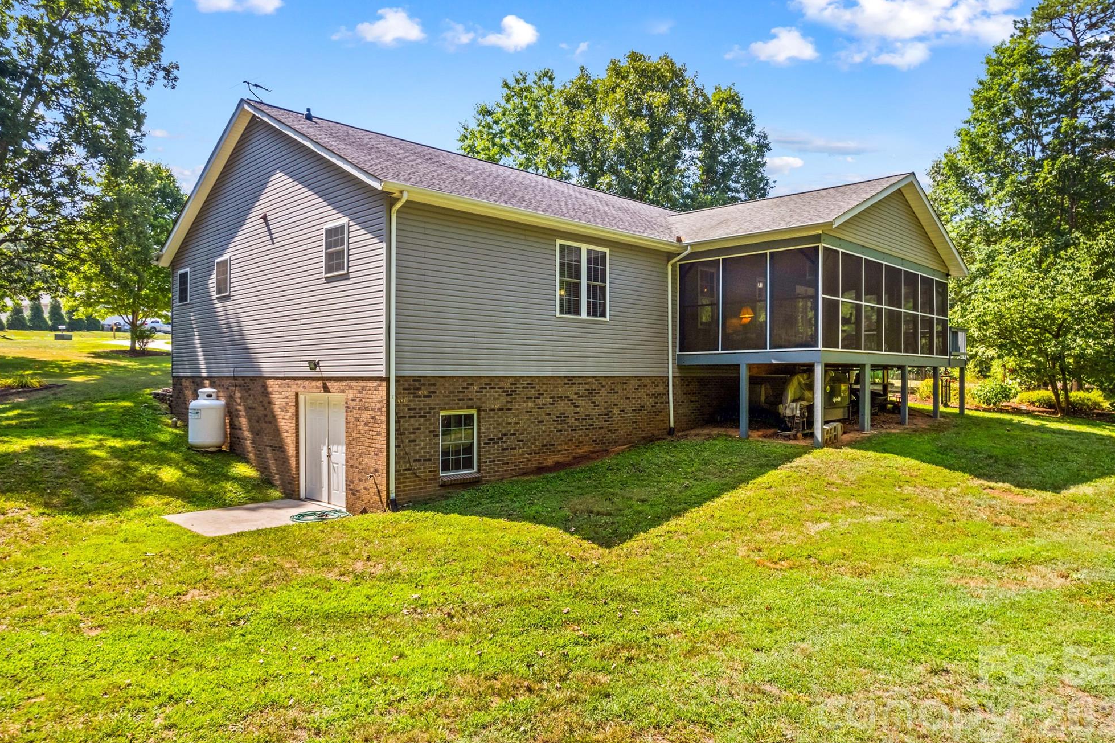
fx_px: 712
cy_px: 369
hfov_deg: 76.1
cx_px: 577
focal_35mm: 23
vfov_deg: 55.1
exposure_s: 1/730
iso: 100
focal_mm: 8.38
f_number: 2.8
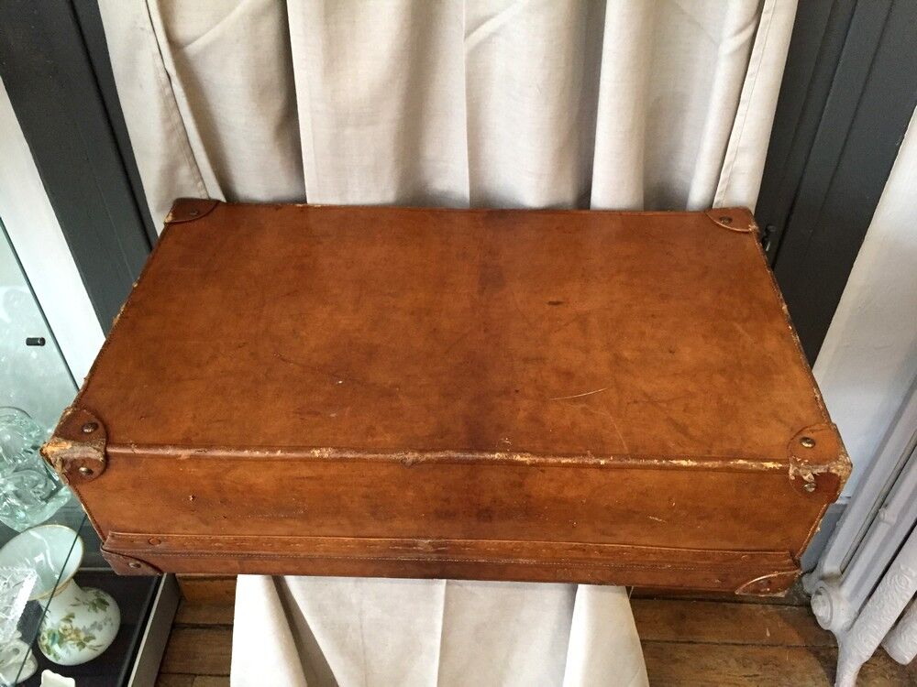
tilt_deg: -41.3
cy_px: 344
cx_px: 458
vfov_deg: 48.2
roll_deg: +1.0
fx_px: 768
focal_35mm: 29
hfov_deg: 61.7
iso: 250
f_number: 2.2
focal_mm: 4.15
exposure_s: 1/33
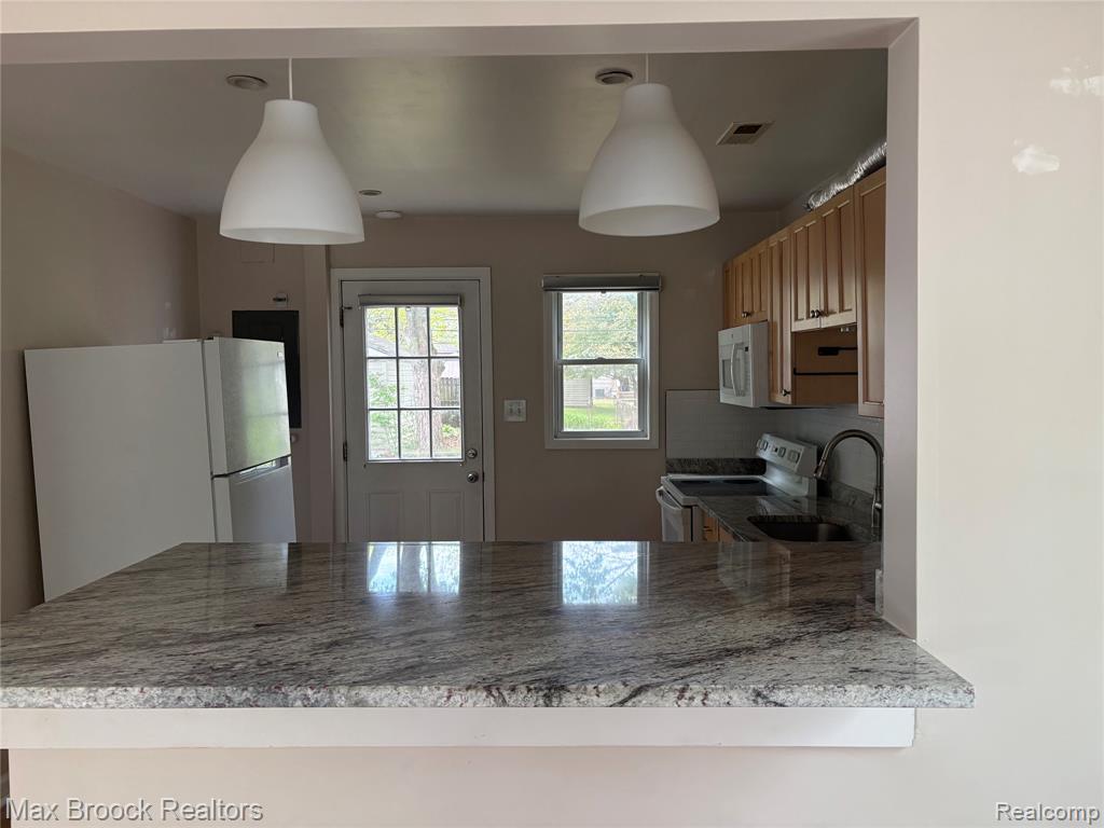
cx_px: 552
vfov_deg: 53.1
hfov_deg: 67.3
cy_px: 414
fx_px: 829
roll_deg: +0.1
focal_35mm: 26
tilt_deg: -1.2
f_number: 1.6
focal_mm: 5.96
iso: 125
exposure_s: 1/144
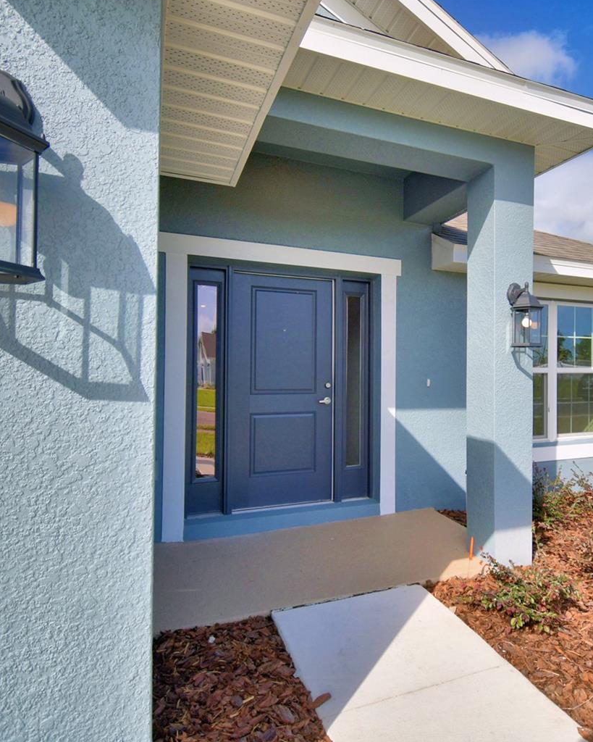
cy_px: 364
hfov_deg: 61.7
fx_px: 483
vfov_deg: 75.0
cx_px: 392
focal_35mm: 22
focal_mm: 10
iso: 100
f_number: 4.5
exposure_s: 1/1000
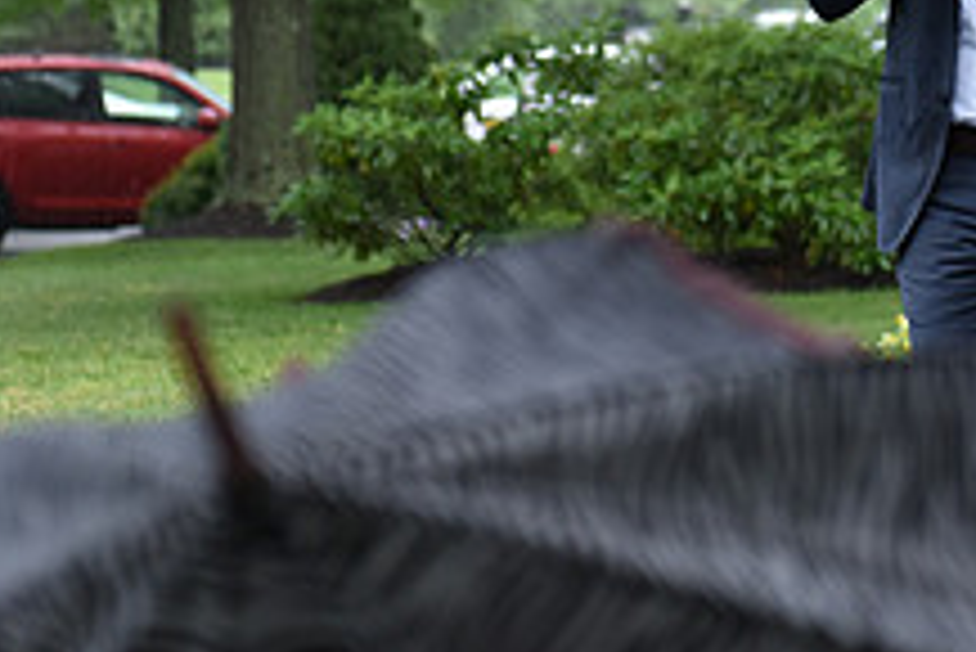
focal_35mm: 187
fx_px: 5073
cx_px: 855
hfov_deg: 10.9
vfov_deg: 7.3
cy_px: -124
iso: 800
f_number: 2.8
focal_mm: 70
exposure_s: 1/125
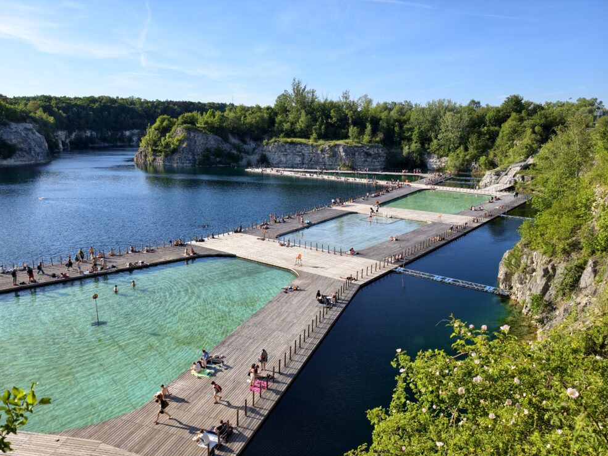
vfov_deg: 54.9
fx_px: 439
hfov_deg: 69.4
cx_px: 296
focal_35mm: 25
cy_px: 237
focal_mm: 7
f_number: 1.57
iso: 72
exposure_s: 1/2646
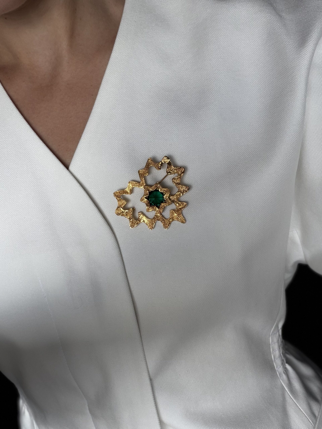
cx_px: 161
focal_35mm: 30
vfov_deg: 60.0
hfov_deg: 46.8
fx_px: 372
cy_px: 214
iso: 25
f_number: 1.9
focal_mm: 2.71
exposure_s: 1/230
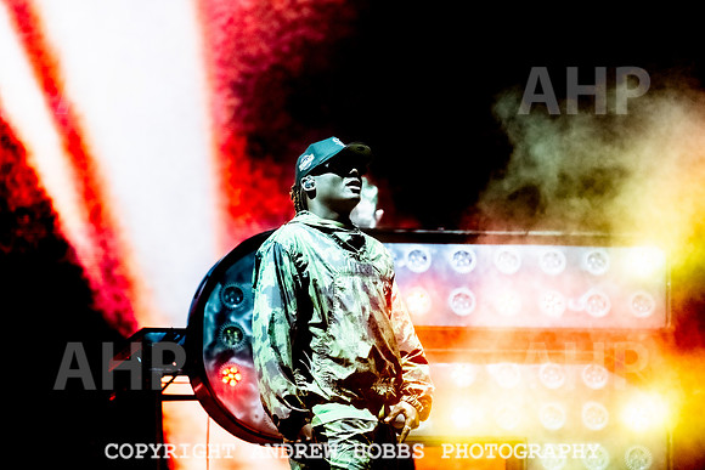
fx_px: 3964
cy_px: 238
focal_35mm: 202
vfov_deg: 6.8
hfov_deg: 10.2
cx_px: 352
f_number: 2.8
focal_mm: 200
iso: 2500
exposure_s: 1/1250
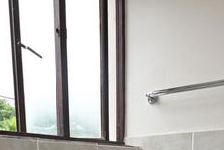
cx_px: 67
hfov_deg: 36.9
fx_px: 330
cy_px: 261
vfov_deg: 19.7
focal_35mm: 53
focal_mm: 10
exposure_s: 1/100
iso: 200
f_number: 5
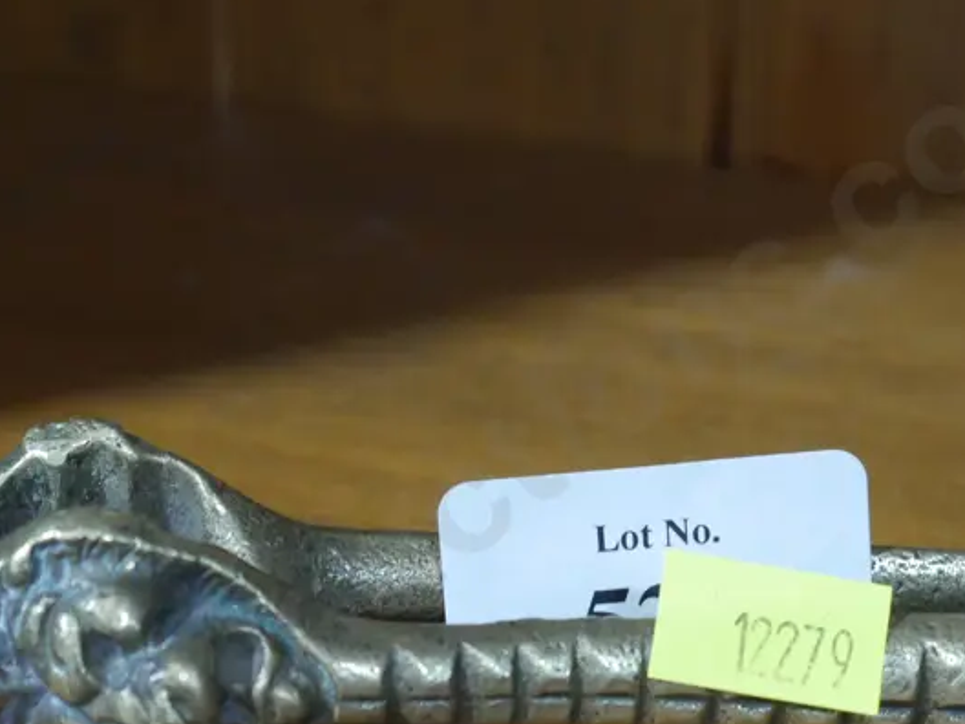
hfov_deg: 20.2
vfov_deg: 15.2
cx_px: 406
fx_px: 2704
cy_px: 555
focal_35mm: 97
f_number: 5.3
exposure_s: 1/60
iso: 2000
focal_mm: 25
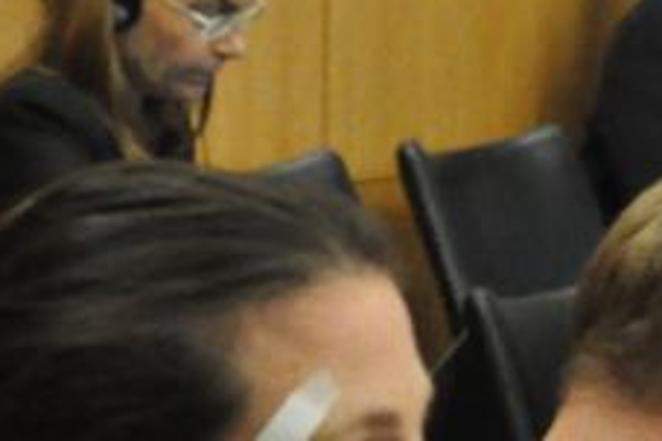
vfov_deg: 2.3
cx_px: 1111
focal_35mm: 592
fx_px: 10878
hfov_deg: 3.5
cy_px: 514
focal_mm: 70
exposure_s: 1/60
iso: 3200
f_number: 6.3
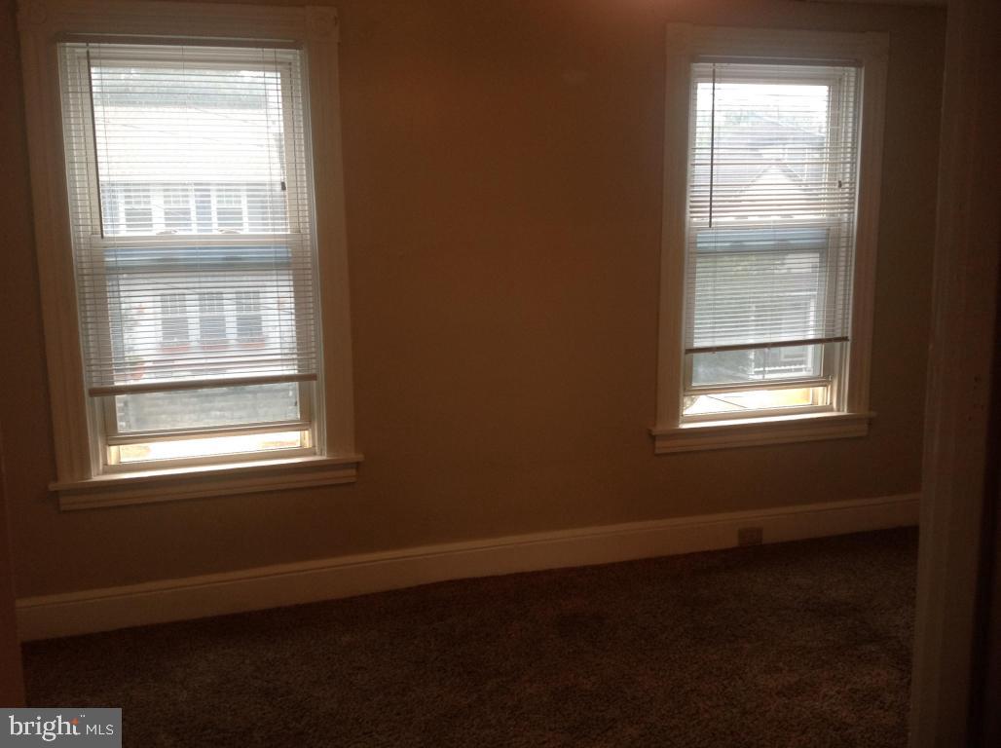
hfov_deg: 52.7
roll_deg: +0.8
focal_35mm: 35
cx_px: 500
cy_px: 374
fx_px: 1011
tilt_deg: -7.6
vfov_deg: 40.6
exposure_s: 1/30
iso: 50
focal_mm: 4.28
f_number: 2.4
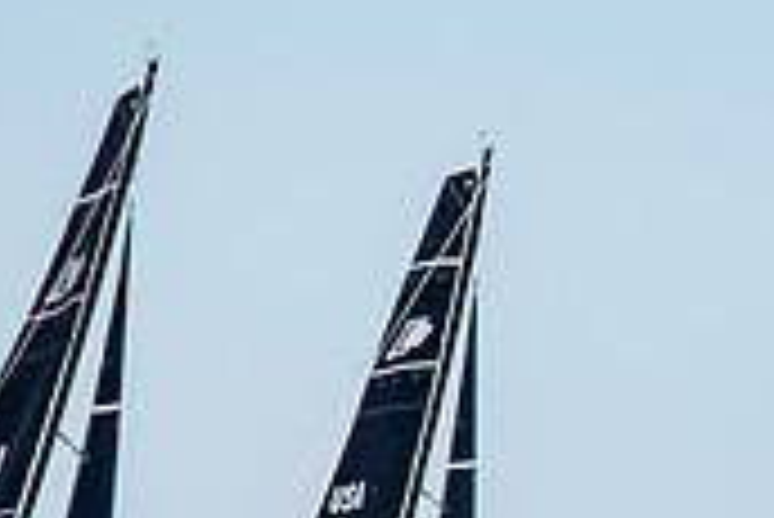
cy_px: 745
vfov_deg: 0.9
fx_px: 32943
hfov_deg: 1.3
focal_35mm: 1531
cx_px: 780
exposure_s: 1/2000
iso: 320
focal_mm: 300
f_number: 5
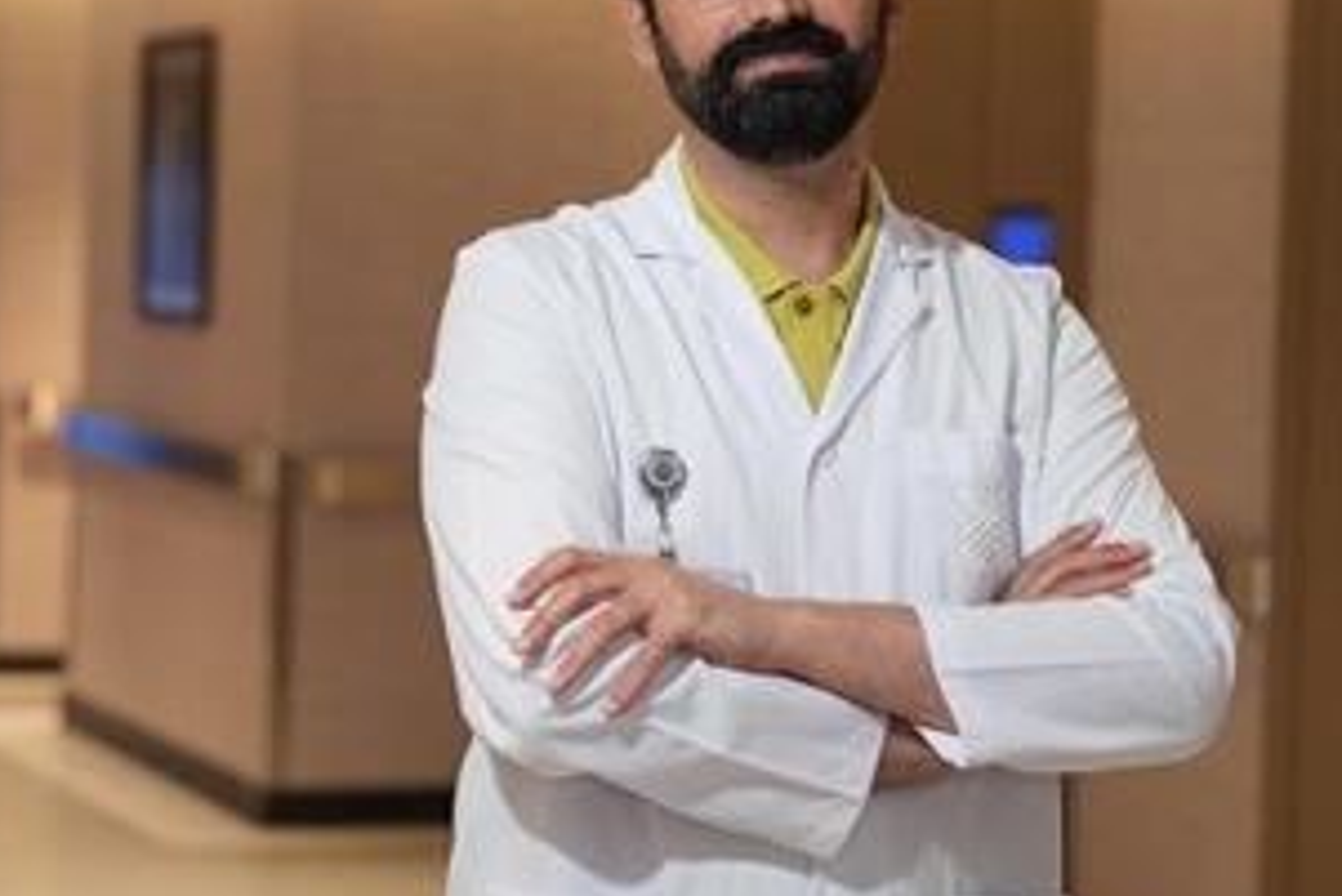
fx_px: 4550
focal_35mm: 122
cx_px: 765
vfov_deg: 11.2
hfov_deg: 16.8
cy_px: 303
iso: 320
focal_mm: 70
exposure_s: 1/50
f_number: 2.8
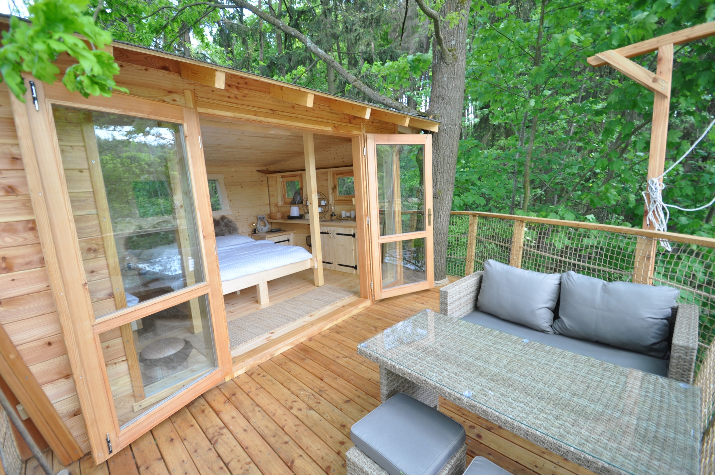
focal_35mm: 15
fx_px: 298
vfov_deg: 77.2
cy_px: 238
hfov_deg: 100.5
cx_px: 358
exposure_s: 1/60
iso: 200
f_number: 4
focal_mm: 10
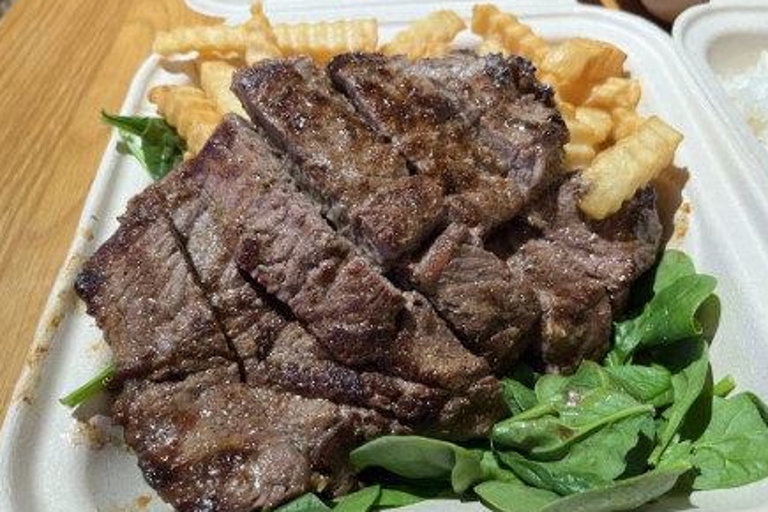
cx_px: 390
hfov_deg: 65.5
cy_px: 252
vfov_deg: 46.4
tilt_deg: -51.2
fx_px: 597
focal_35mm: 28
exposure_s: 1/40
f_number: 1.6
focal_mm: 5.1
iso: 400
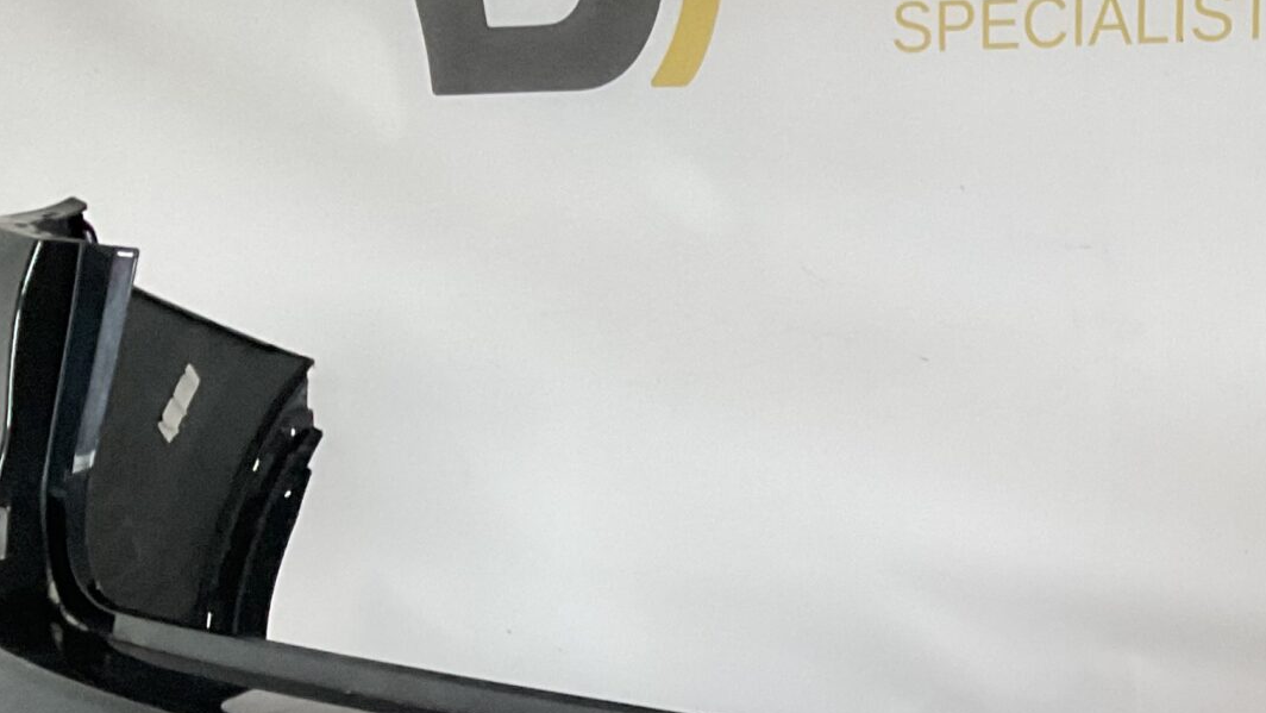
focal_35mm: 76
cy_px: 871
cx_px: 1370
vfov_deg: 15.3
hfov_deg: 25.9
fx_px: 2552
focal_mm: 3
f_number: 1.8
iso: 200
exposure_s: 1/33
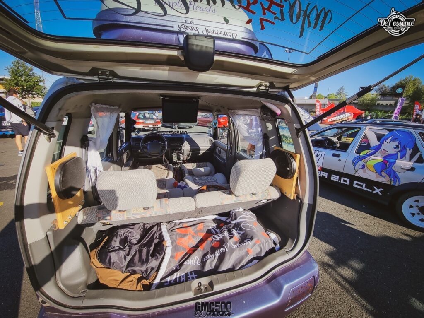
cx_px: 212
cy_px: 159
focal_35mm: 13
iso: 50
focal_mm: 2.2
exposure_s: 1/900
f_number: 2.2
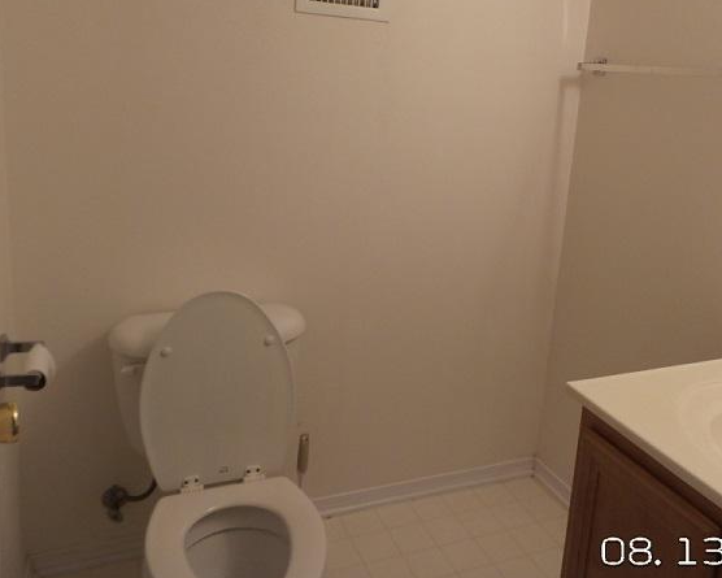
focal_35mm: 31
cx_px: 391
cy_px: 216
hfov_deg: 57.1
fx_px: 663
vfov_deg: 46.7
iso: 160
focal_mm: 4.1
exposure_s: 1/30
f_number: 2.8
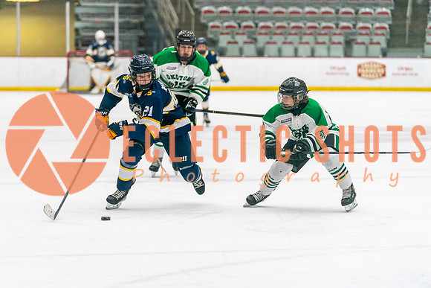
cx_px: 161
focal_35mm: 155
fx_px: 1857
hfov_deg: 13.2
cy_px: 152
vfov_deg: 8.9
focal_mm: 115
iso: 3200
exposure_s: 1/1250
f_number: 2.8
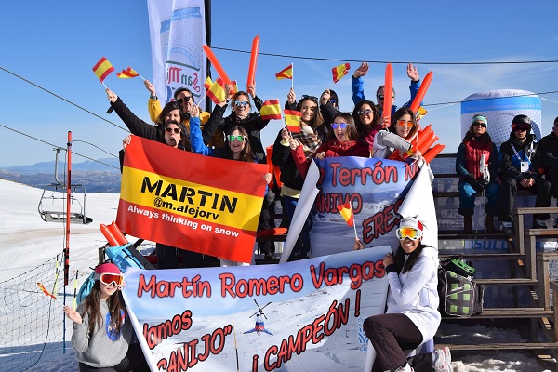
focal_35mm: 46
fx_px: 721
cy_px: 186
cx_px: 279
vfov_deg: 28.9
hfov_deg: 42.3
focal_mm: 31
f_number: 11
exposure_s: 1/500
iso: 200
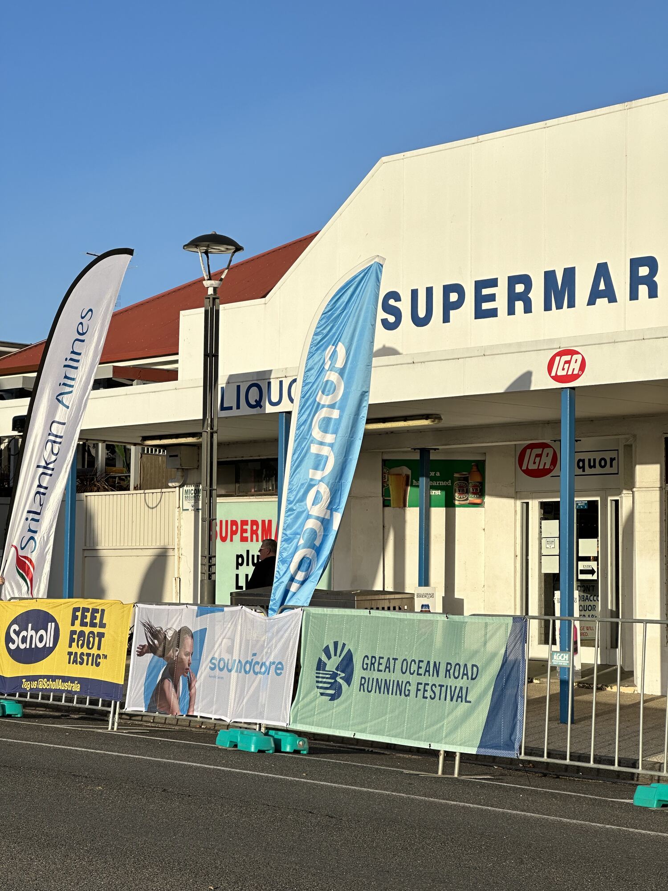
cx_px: 334
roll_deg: -1.1
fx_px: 1981
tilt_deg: +4.9
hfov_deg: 19.1
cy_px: 446
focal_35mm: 77
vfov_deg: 25.3
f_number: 2.8
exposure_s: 1/1043
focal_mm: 9
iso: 32
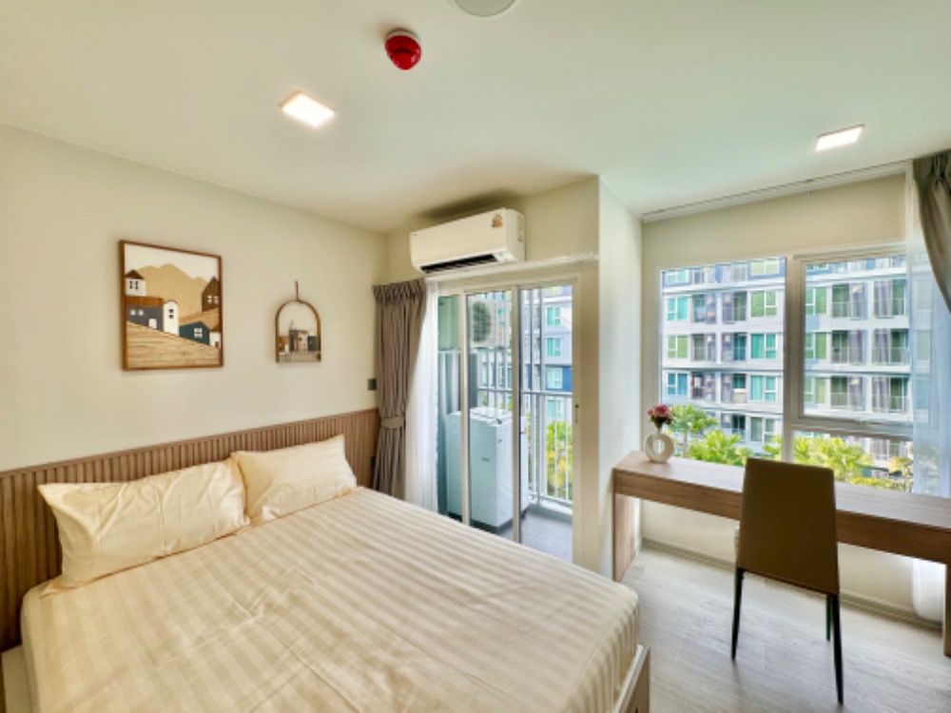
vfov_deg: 85.7
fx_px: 385
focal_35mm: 14
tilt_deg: -1.5
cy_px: 356
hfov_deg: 102.1
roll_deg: +0.9
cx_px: 476
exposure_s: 1/122
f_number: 2.2
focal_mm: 2.22
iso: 40
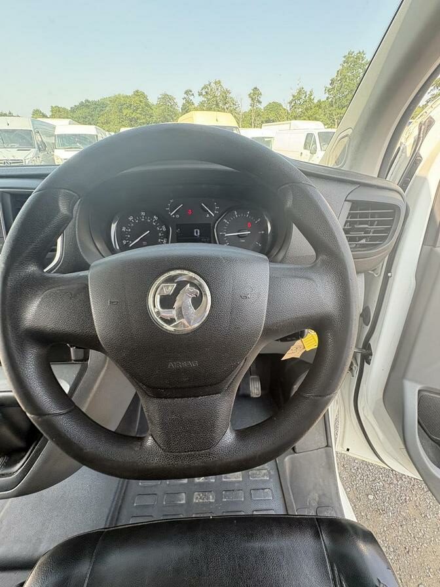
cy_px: 294
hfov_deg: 85.7
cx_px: 220
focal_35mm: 14
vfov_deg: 102.1
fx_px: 237
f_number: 2.2
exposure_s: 1/105
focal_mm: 2.22
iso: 125
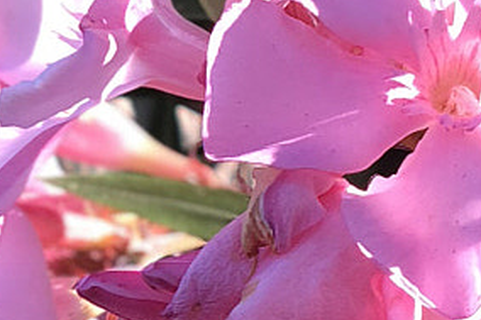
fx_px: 4073
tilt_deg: -8.8
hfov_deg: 6.7
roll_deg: +3.2
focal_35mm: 305
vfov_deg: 4.5
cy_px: 398
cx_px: 598
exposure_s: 1/120
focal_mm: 6
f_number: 2.4
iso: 25
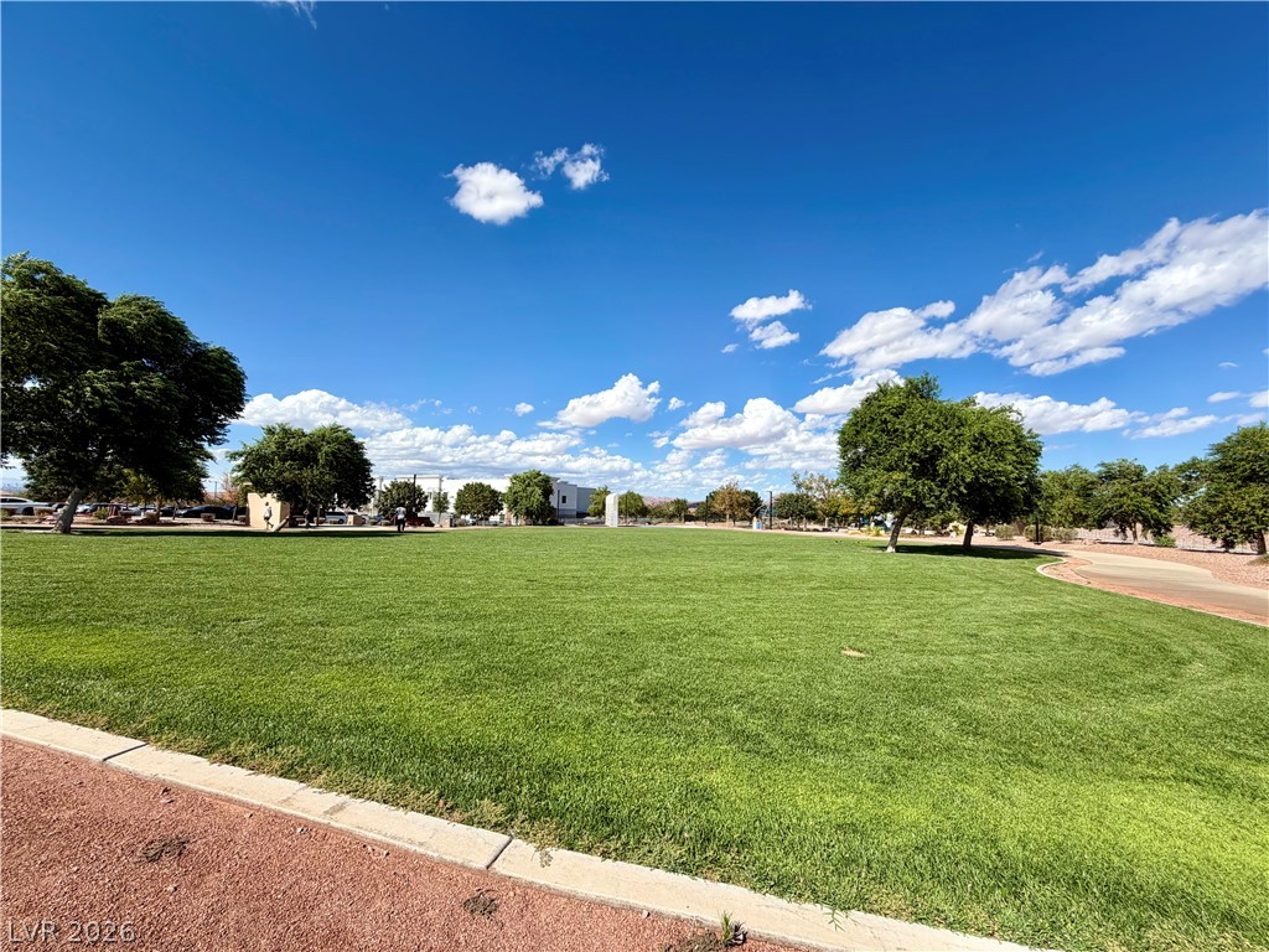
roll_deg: -1.0
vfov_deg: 85.7
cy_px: 476
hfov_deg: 102.1
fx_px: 513
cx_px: 634
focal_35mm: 14
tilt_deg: +3.4
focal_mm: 2.22
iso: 20
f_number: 2.2
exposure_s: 1/985
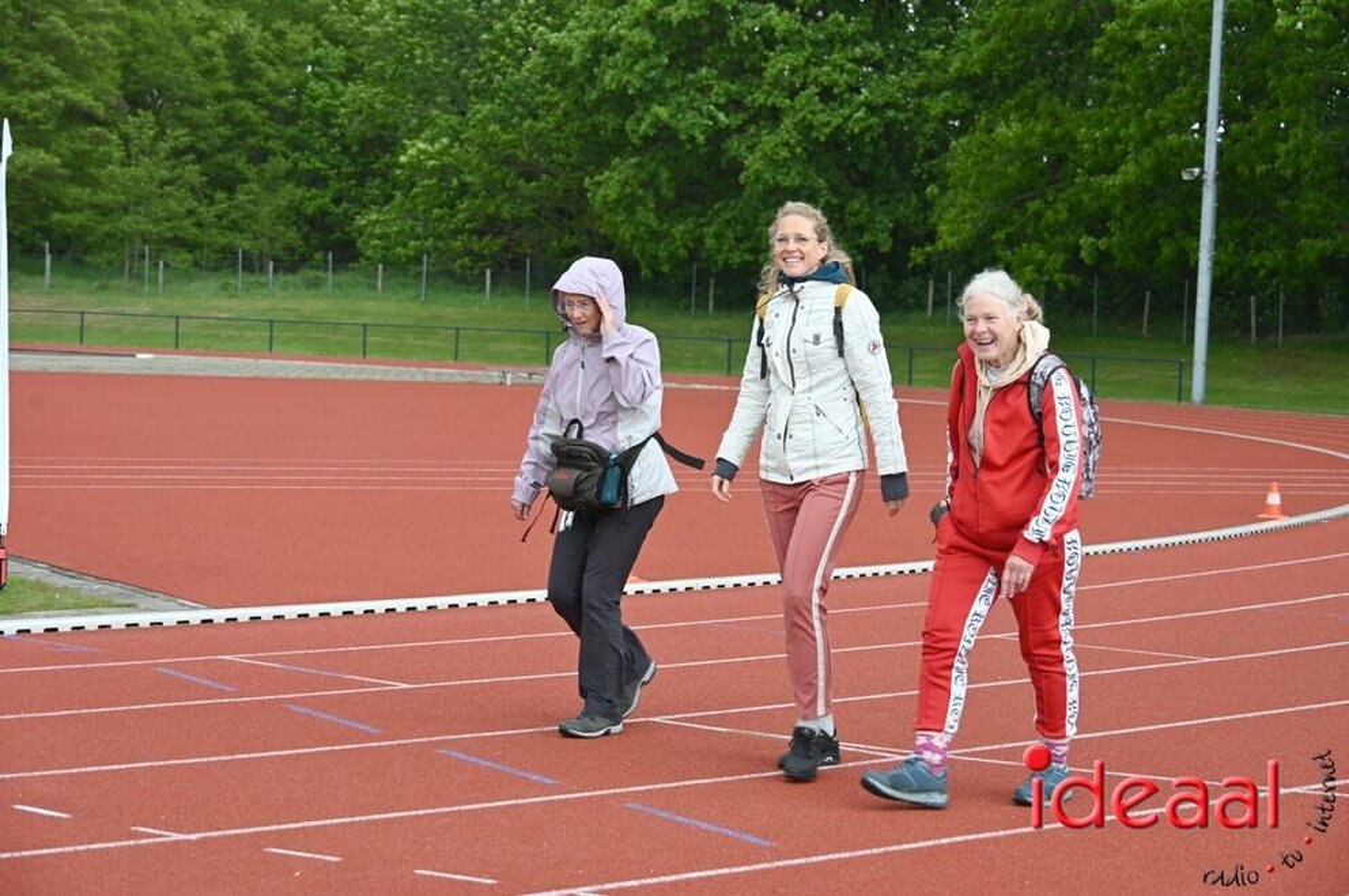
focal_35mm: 70
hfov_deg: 28.9
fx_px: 2620
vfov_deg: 19.4
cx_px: 674
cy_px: 448
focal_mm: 70
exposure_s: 1/200
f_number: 6
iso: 400
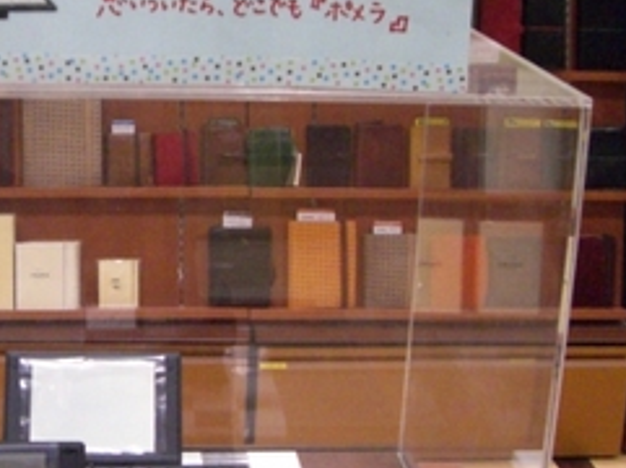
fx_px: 1427
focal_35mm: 79
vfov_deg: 18.6
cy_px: 222
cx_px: 119
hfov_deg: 24.3
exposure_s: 1/200
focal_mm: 6.2
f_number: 2.7
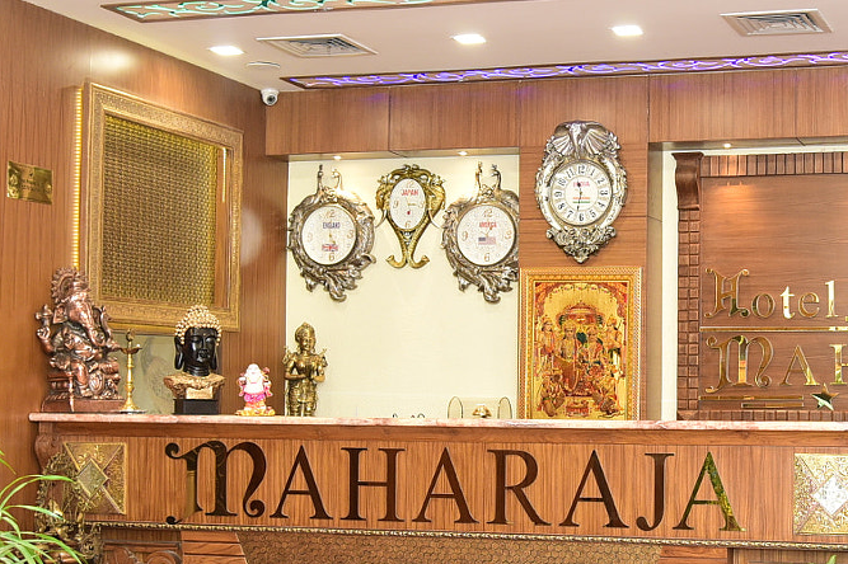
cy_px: 321
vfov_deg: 18.9
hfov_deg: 27.4
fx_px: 1695
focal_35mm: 72
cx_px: 697
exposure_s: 1/100
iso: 1250
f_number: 4
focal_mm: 30
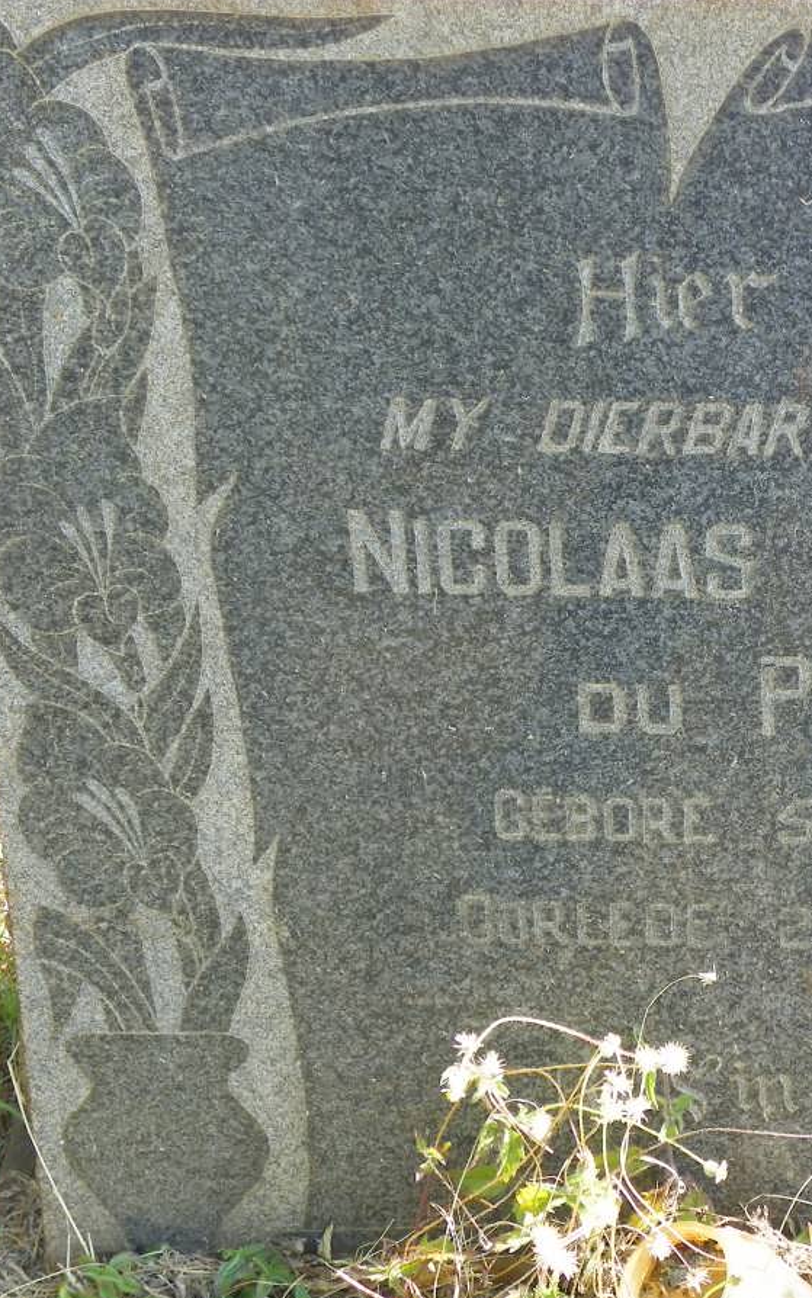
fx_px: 2619
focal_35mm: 74
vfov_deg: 27.8
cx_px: 787
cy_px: 649
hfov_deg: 17.3
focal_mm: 9.2
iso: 64
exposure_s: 1/80
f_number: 3.5
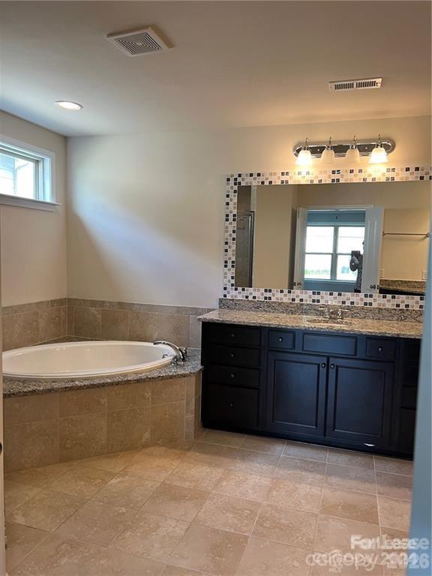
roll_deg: -2.1
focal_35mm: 26
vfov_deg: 67.3
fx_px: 433
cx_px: 216
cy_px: 288
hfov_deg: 53.1
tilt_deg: -6.3
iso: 80
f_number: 1.5
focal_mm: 5.7
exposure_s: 1/60
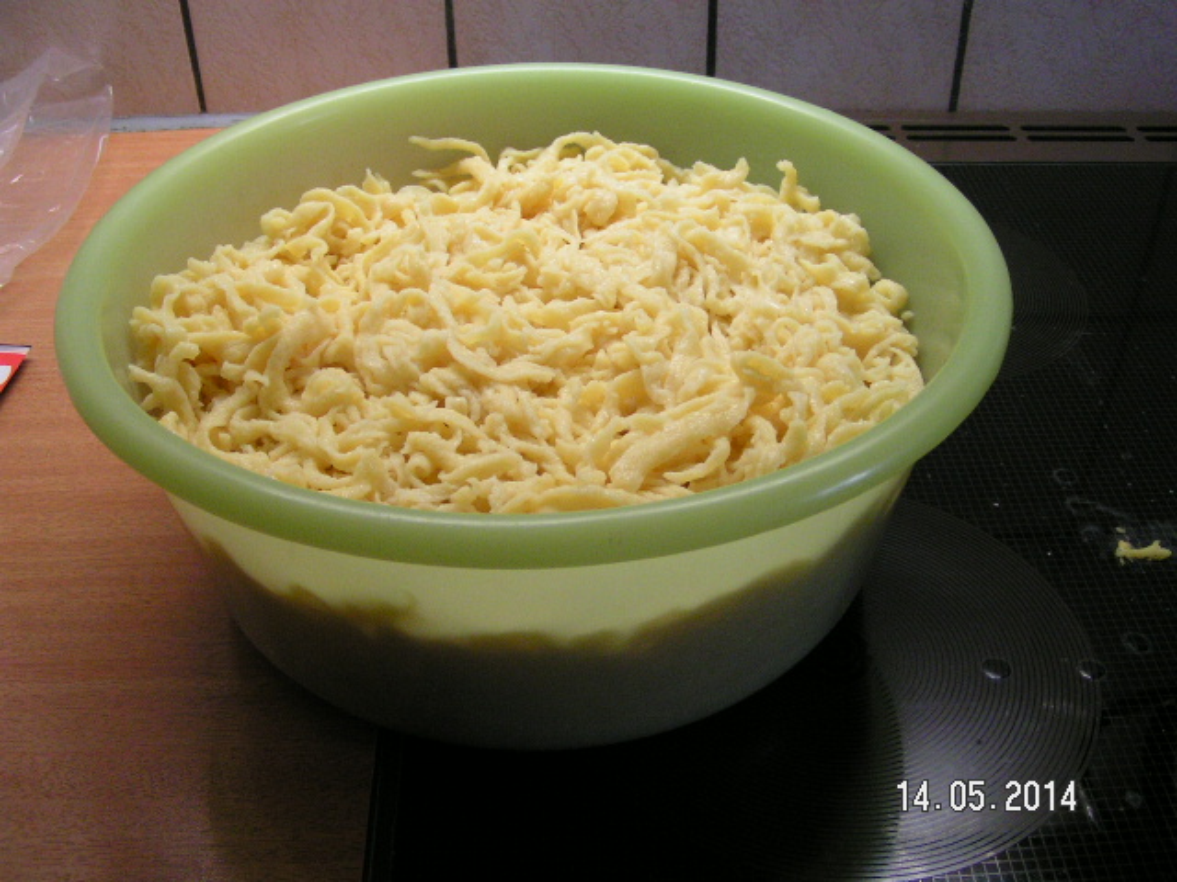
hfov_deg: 49.0
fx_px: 1292
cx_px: 588
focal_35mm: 38
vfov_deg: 37.7
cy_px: 441
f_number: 2.8
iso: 200
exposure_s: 1/20
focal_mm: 5.8
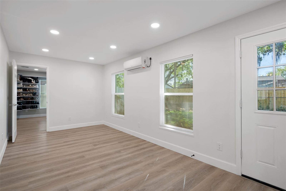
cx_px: 143
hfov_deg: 93.3
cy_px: 96
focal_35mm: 17
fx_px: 135
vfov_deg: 70.4
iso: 320
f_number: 9
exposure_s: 1/4
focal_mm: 17
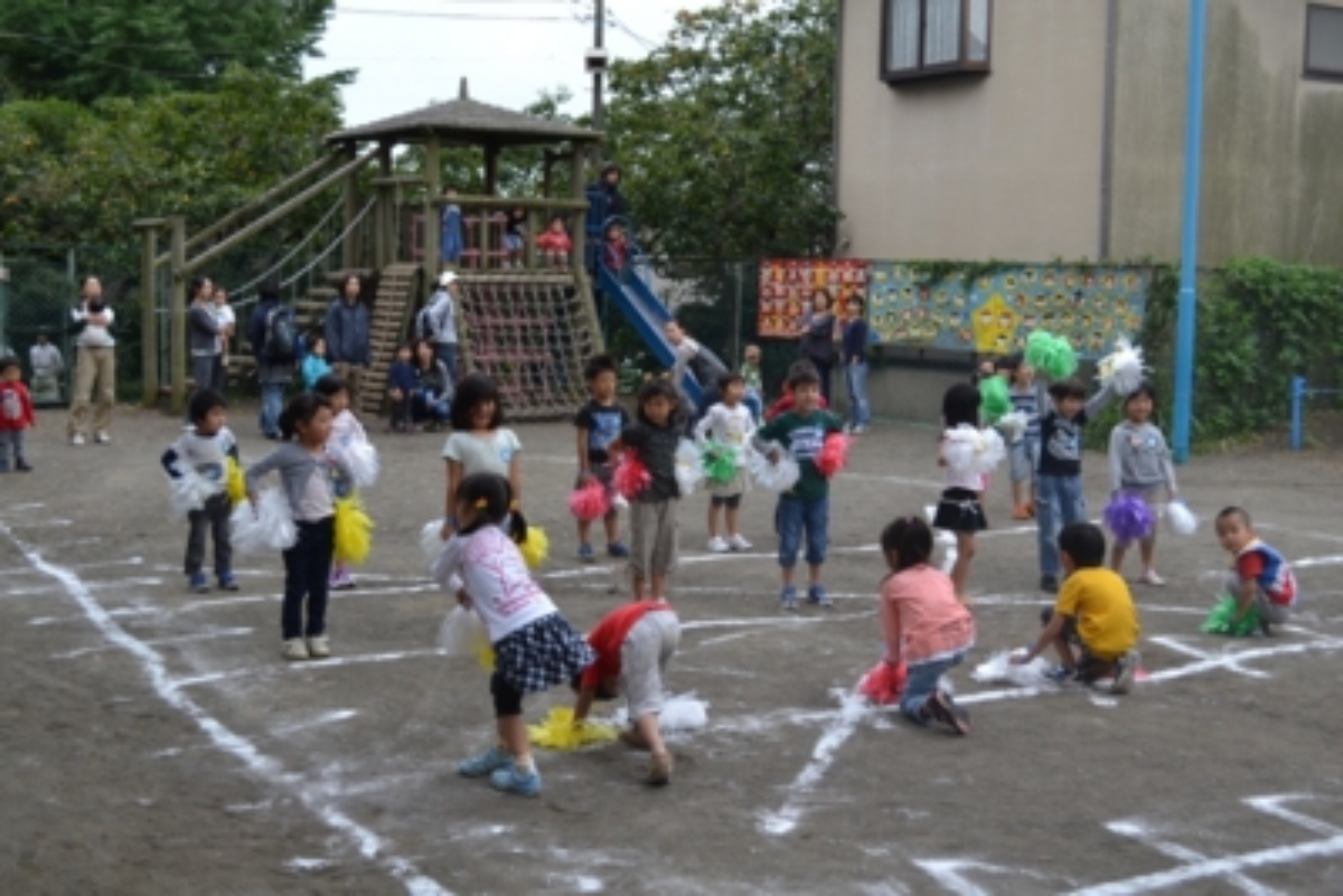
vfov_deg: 29.9
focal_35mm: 45
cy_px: 448
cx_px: 672
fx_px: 1679
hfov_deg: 43.6
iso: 250
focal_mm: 30
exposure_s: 1/125
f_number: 5.6
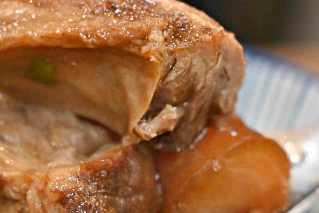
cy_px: 161
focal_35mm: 202
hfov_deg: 10.2
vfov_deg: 6.8
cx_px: 115
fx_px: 1790
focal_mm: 50
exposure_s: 1/200
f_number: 3.2
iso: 2000
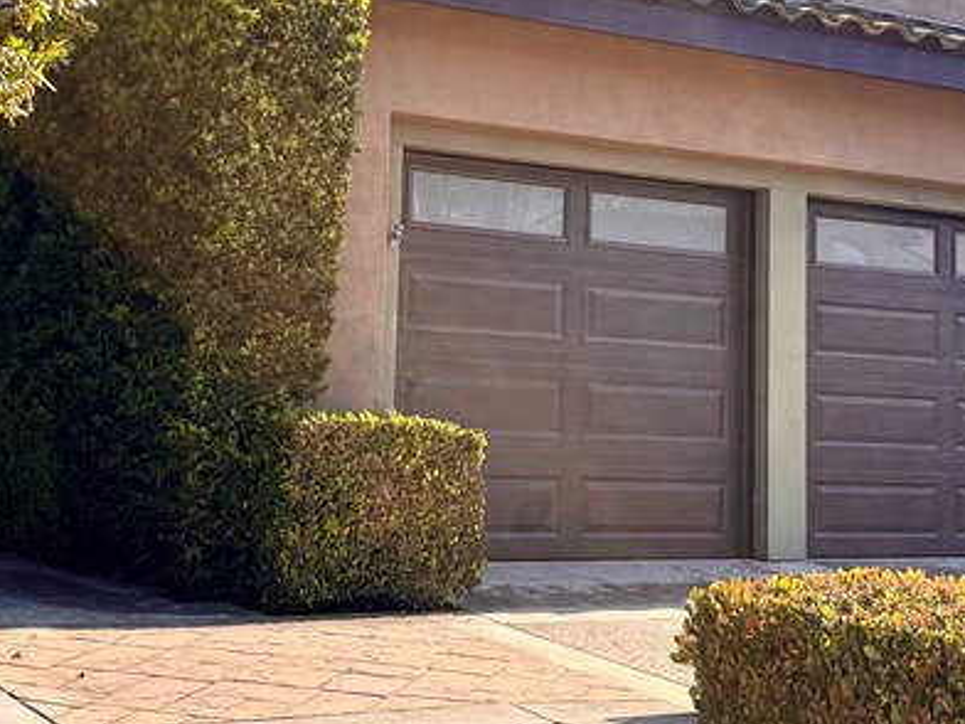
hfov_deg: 28.6
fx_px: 1896
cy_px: 212
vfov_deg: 21.5
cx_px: 510
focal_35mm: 68
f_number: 1.6
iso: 50
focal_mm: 5.96
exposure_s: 1/1543
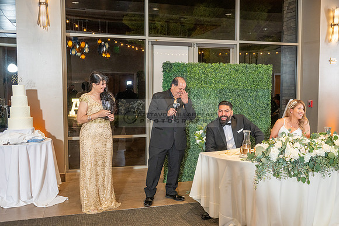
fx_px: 330
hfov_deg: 54.4
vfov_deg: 37.9
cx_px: 170
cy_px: 113
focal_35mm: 35
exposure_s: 1/160
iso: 800
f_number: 3.5
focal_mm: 35
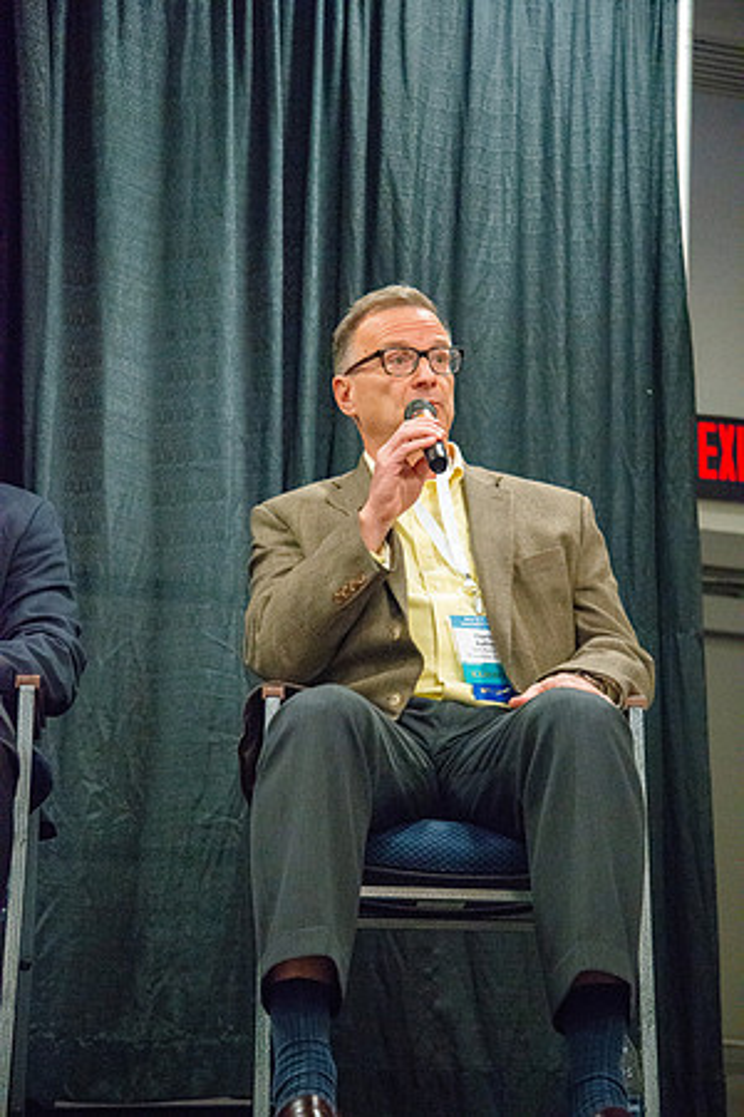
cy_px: 558
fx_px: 2480
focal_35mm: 80
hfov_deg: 17.1
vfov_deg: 25.4
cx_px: 372
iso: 4000
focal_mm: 80
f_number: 4.5
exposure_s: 1/200
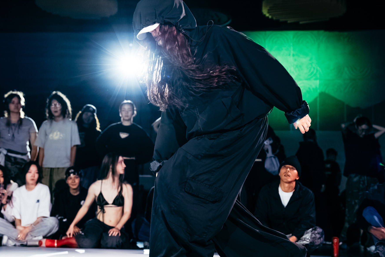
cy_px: 98
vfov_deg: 21.2
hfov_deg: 31.4
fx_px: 685
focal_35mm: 64
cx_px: 211
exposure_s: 1/800
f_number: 2.8
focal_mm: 44
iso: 3200
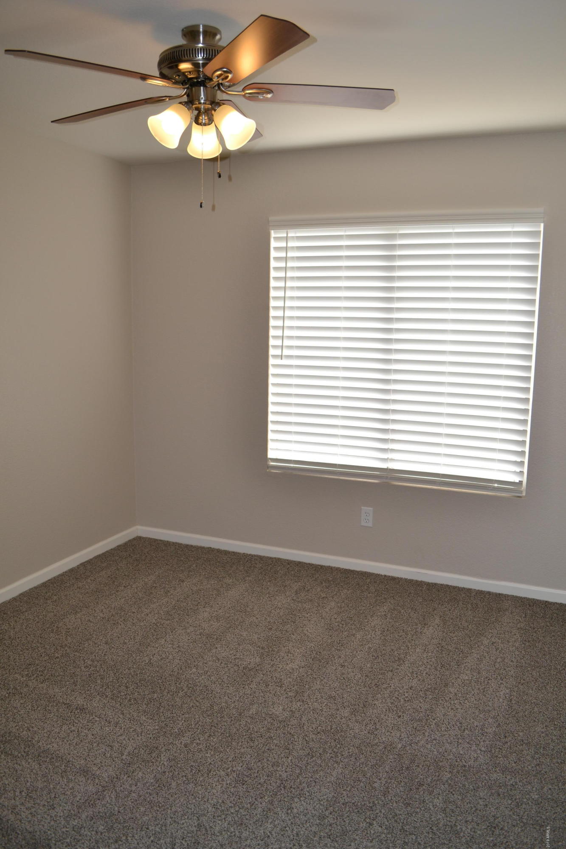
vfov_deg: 67.4
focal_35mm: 27
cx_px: 283
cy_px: 424
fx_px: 637
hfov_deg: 47.9
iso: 180
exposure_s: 1/125
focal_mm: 18
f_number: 4
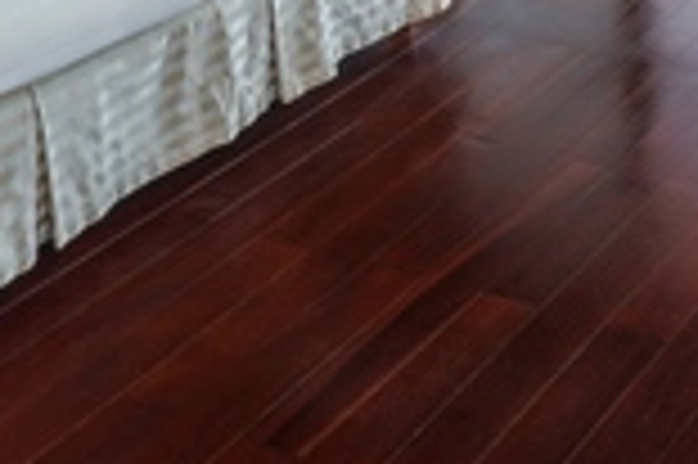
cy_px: -680
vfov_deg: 11.7
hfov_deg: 21.9
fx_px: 1801
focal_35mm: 93
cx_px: 297
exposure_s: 1
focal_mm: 18
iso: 200
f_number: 16
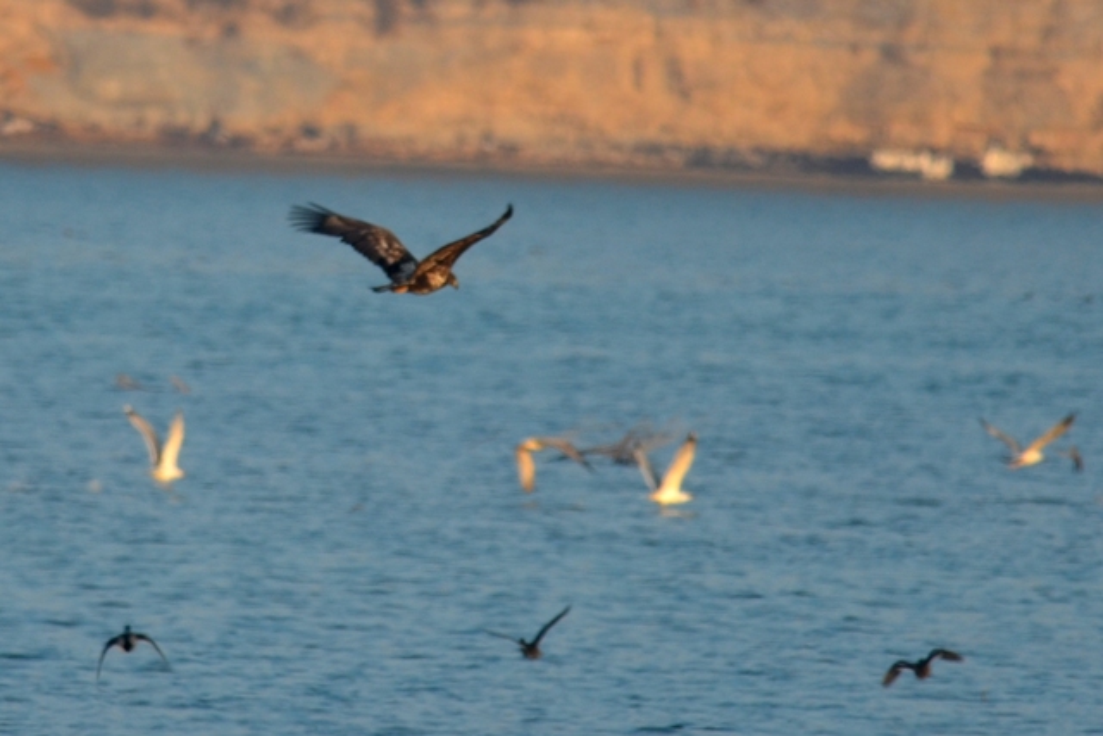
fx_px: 22983
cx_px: 552
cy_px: 368
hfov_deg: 2.7
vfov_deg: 1.8
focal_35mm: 750
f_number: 6.7
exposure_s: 1/320
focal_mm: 500
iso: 200
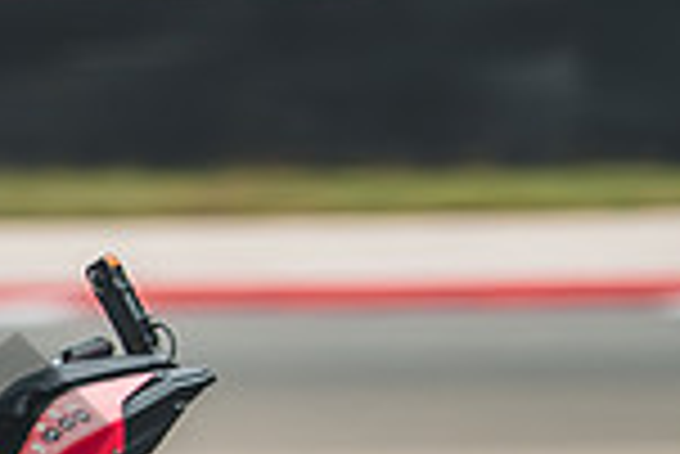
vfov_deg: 0.9
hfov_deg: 1.3
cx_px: -324
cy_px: 771
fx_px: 30459
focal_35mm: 1611
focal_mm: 280
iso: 160
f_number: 4
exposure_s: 1/320
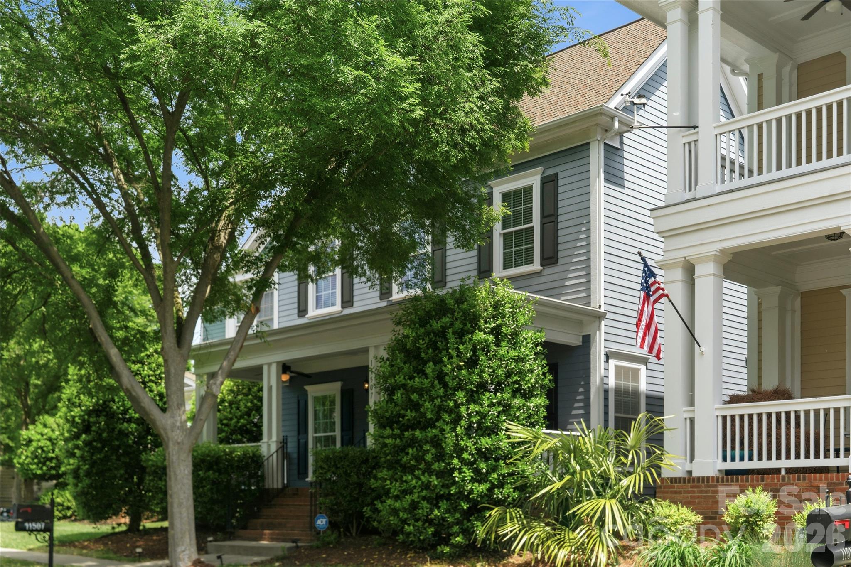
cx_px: 426
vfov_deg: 33.4
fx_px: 945
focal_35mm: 40
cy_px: 284
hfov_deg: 48.5
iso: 100
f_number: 8
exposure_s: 1/100
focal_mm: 40
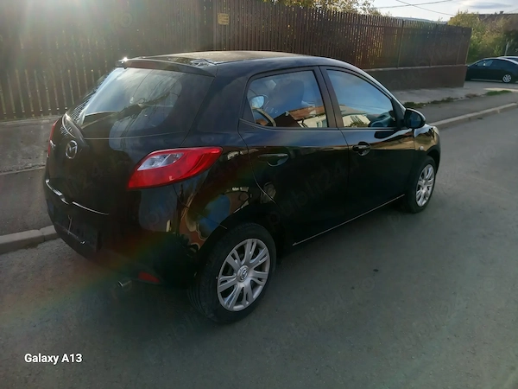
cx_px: 259
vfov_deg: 51.4
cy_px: 194
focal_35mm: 27
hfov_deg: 65.3
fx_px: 404
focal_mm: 4
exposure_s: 1/123
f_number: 1.8
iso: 20
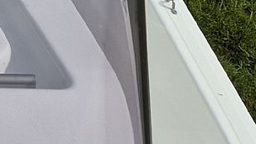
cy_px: -110
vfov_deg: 7.5
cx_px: -399
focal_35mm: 158
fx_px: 1073
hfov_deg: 11.0
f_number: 1.8
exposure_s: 1/4072
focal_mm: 5.4
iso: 25
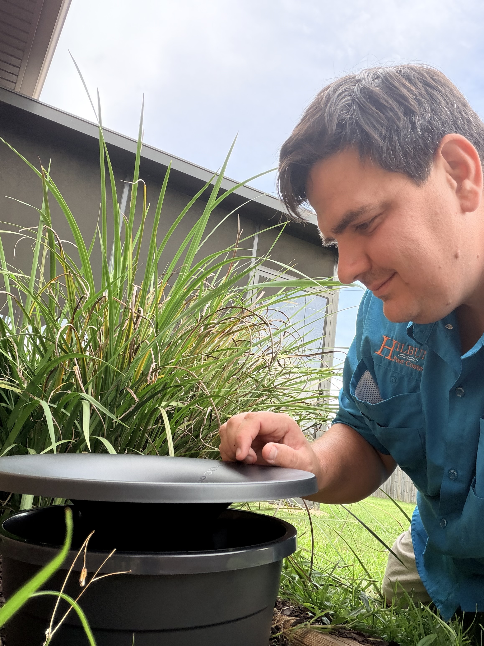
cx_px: 242
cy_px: 323
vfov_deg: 60.0
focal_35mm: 30
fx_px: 559
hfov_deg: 46.8
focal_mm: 2.71
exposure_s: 1/201
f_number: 1.9
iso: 40
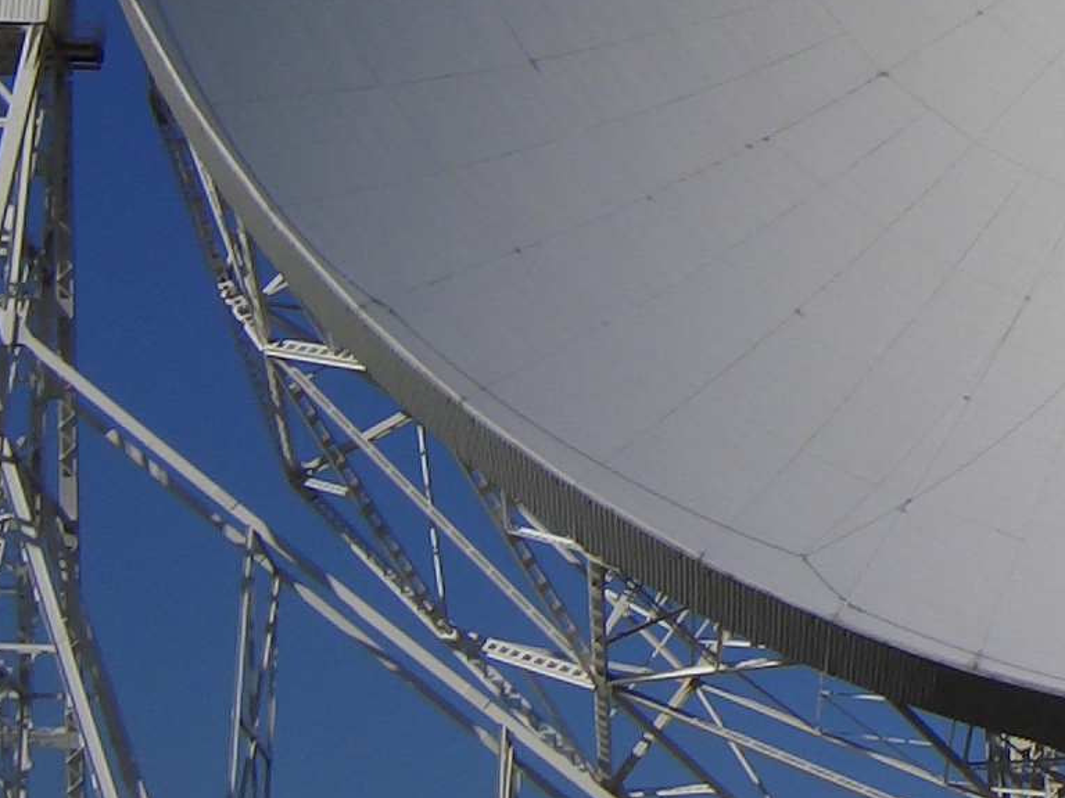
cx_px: 1166
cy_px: -83
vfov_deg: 11.2
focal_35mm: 130
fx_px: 4000
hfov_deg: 14.8
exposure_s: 1/1600
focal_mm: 8
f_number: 4.8
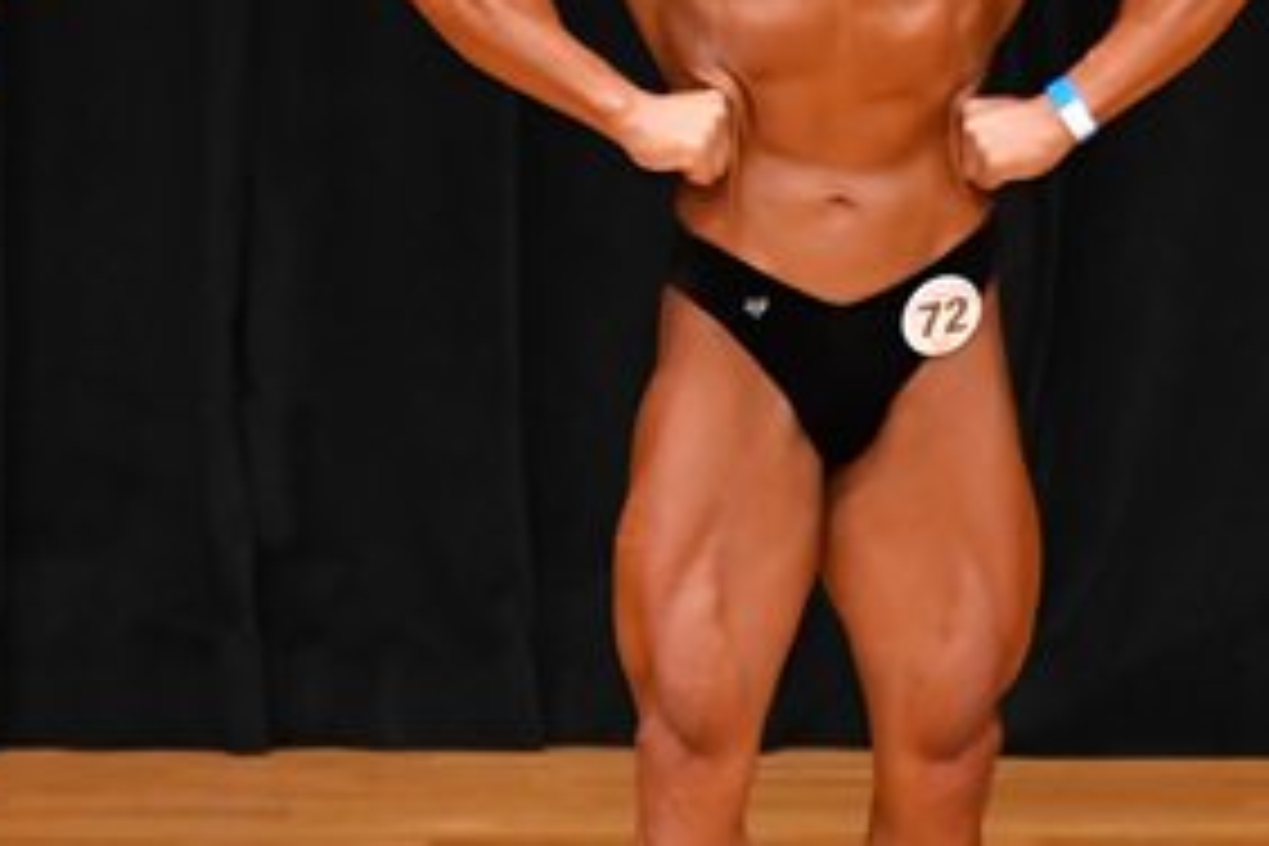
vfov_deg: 1.9
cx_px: 457
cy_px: 256
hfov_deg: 2.8
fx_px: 26118
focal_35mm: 741
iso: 4000
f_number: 5.6
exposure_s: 1/400
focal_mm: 180
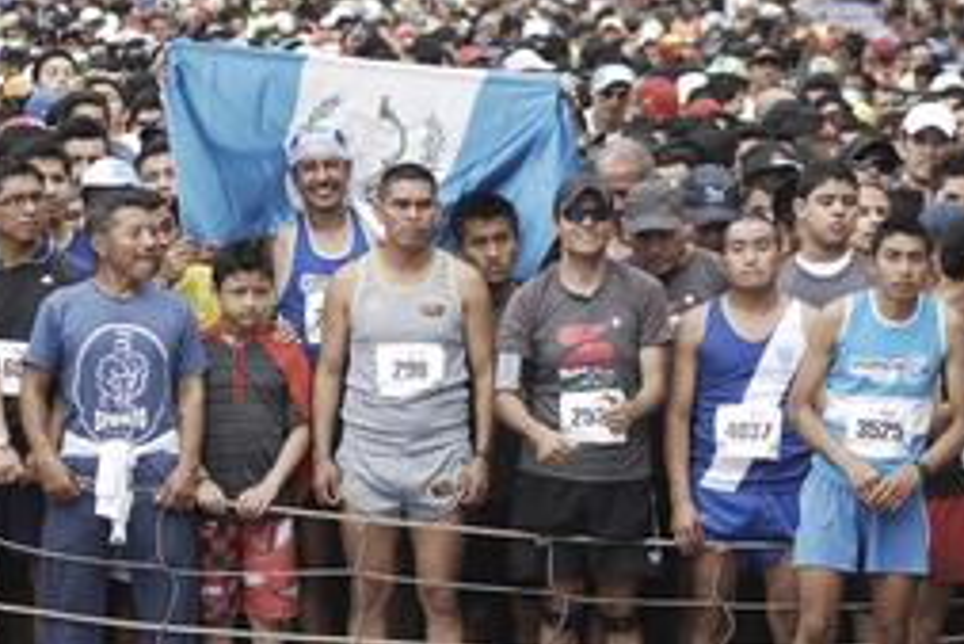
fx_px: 7957
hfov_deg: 6.9
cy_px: 311
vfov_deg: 4.6
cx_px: 255
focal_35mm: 297
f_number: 5.6
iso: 100
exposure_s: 1/200
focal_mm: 100
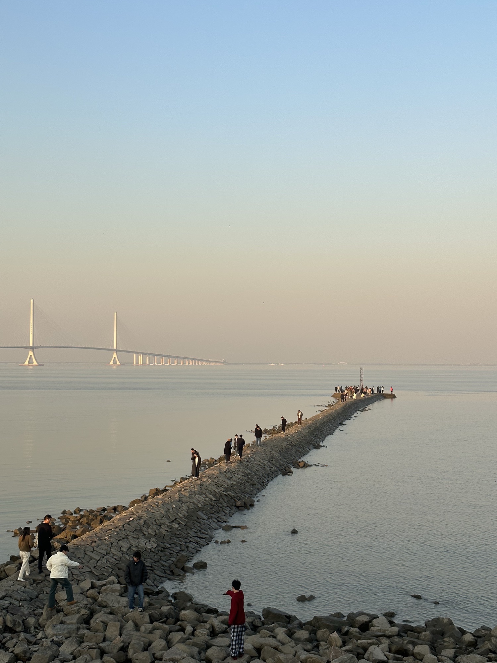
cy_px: 332
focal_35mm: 48
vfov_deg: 39.7
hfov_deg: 30.3
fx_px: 919
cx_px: 248
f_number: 1.78
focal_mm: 6.86
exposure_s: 1/2160
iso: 64
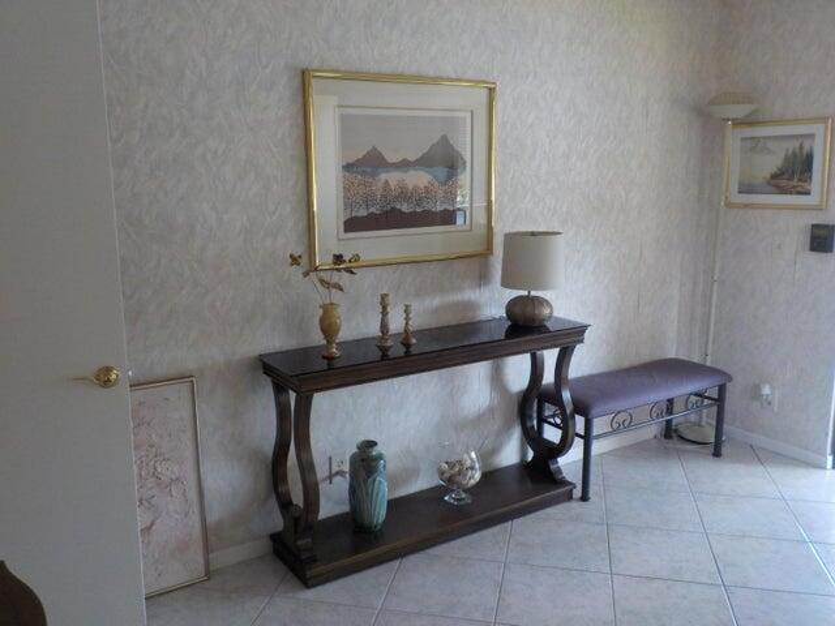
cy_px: 313
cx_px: 418
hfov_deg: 60.0
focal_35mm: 30
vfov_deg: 46.8
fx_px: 724
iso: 320
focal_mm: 4.1
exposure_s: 1/30
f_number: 3.3
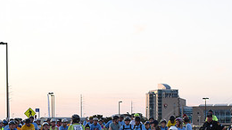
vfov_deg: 10.2
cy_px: 162
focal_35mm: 117
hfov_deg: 18.2
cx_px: 56
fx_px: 719
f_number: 4
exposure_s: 1/400
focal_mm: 50
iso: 2500
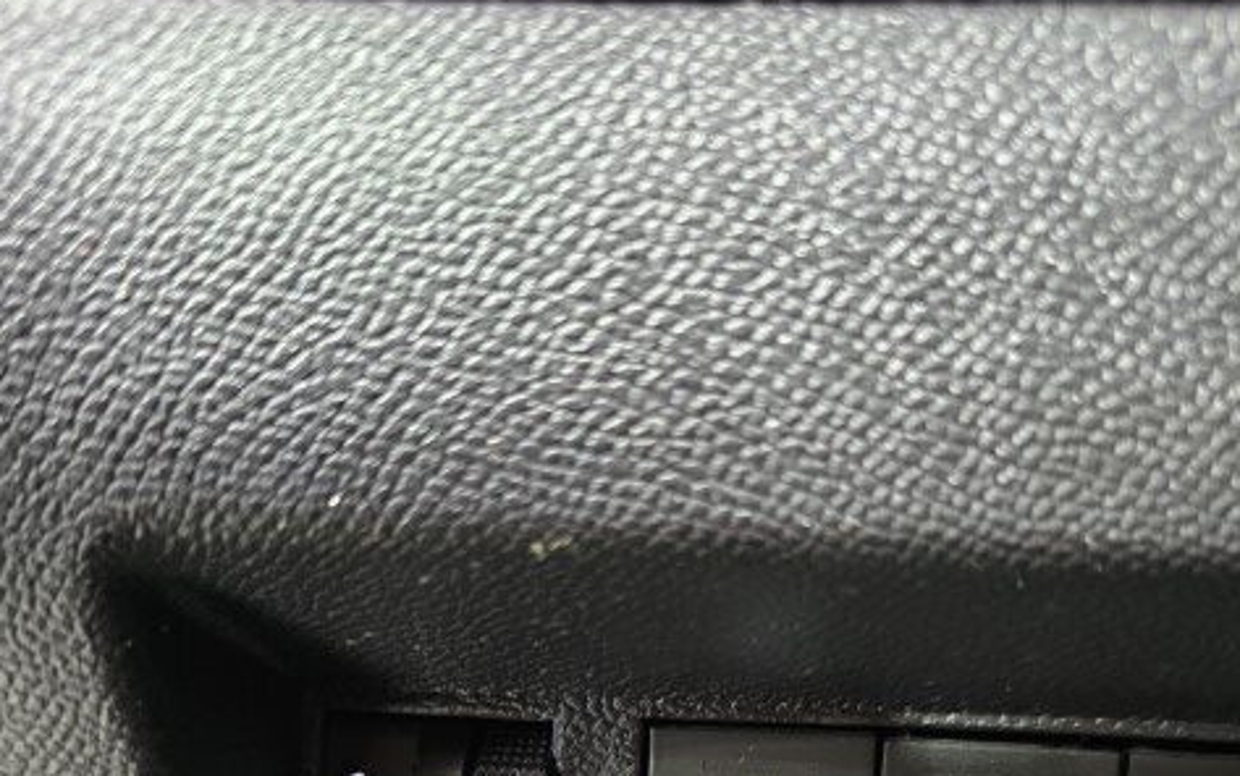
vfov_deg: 34.4
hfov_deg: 58.1
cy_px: 802
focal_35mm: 33
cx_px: 613
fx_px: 1116
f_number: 1.7
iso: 1000
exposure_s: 1/25
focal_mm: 6.3
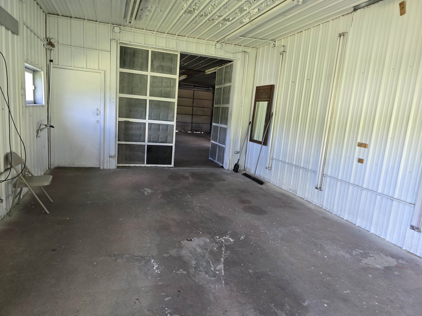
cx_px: 211
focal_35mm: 23
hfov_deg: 73.9
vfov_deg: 58.9
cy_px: 158
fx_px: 280
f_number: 1.7
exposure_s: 1/120
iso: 320
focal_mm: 6.3
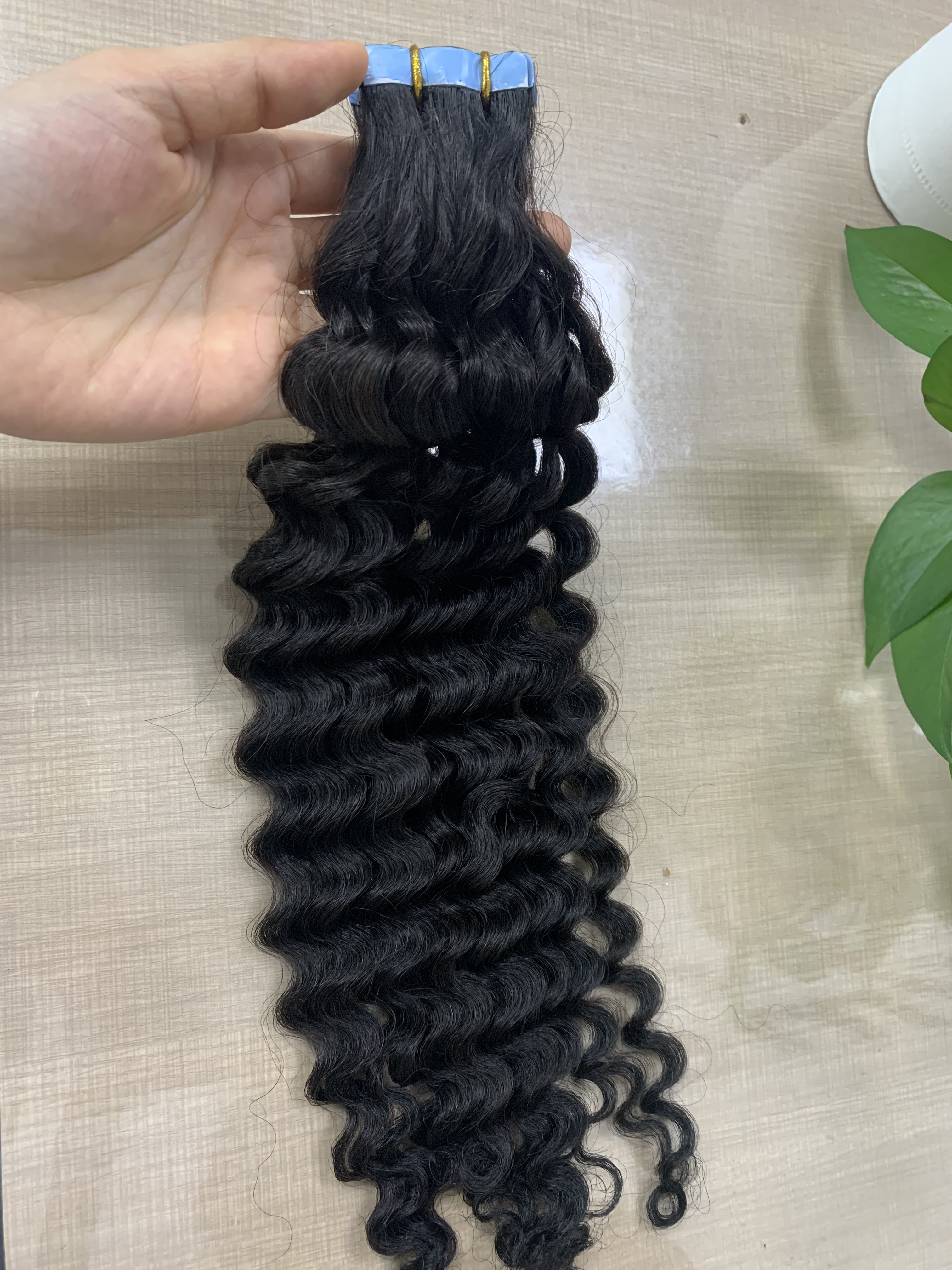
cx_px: 476
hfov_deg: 53.1
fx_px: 953
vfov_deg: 67.3
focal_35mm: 26
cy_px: 635
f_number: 1.8
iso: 160
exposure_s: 1/50
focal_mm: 4.25
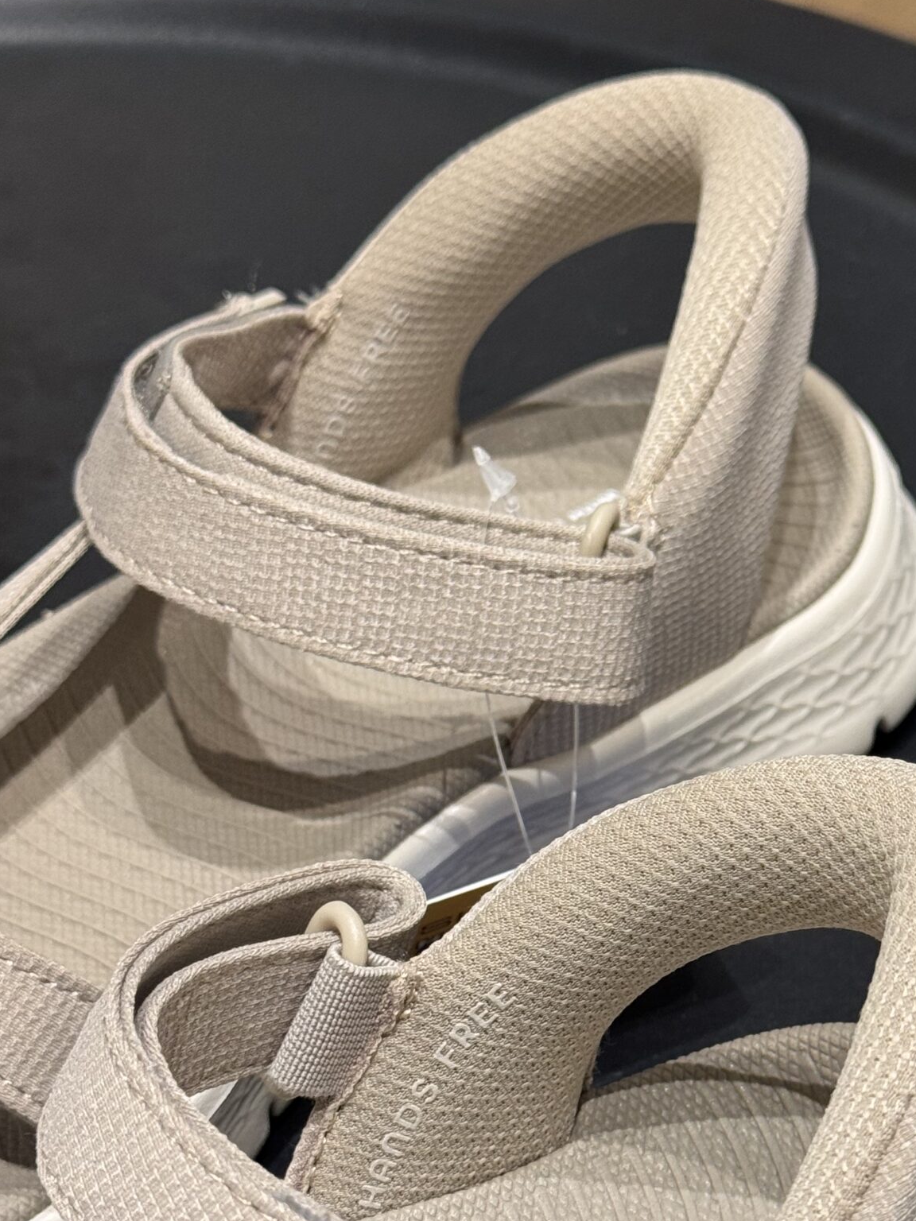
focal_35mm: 80
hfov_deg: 18.2
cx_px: 747
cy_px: 868
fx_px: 2823
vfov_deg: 24.2
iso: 160
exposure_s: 1/50
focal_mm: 6.76
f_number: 1.78
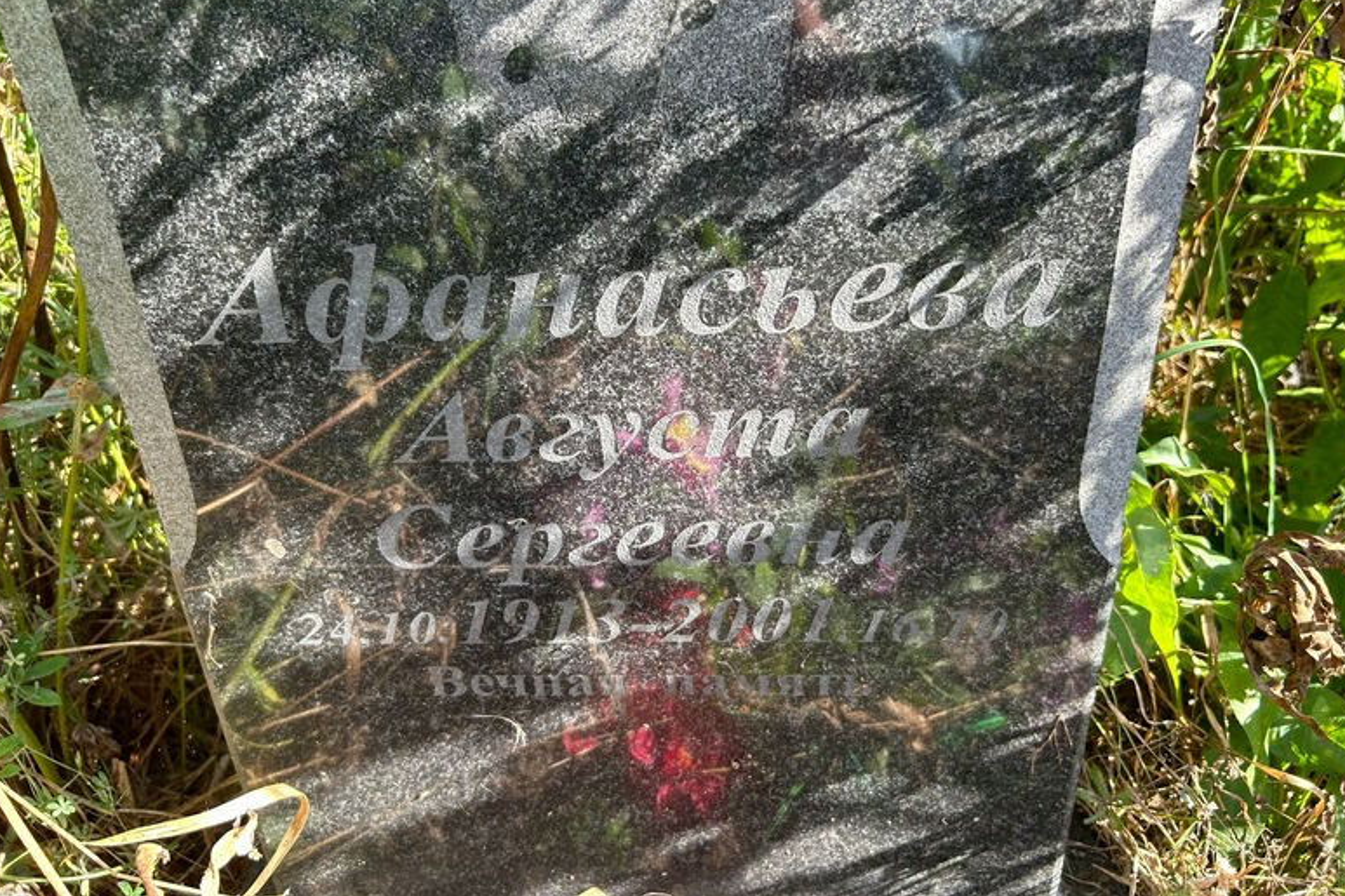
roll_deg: -0.3
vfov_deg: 46.2
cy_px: 376
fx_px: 1046
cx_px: 673
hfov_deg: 65.5
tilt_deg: -29.8
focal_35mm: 28
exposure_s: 1/193
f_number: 1.5
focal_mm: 5.7
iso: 40
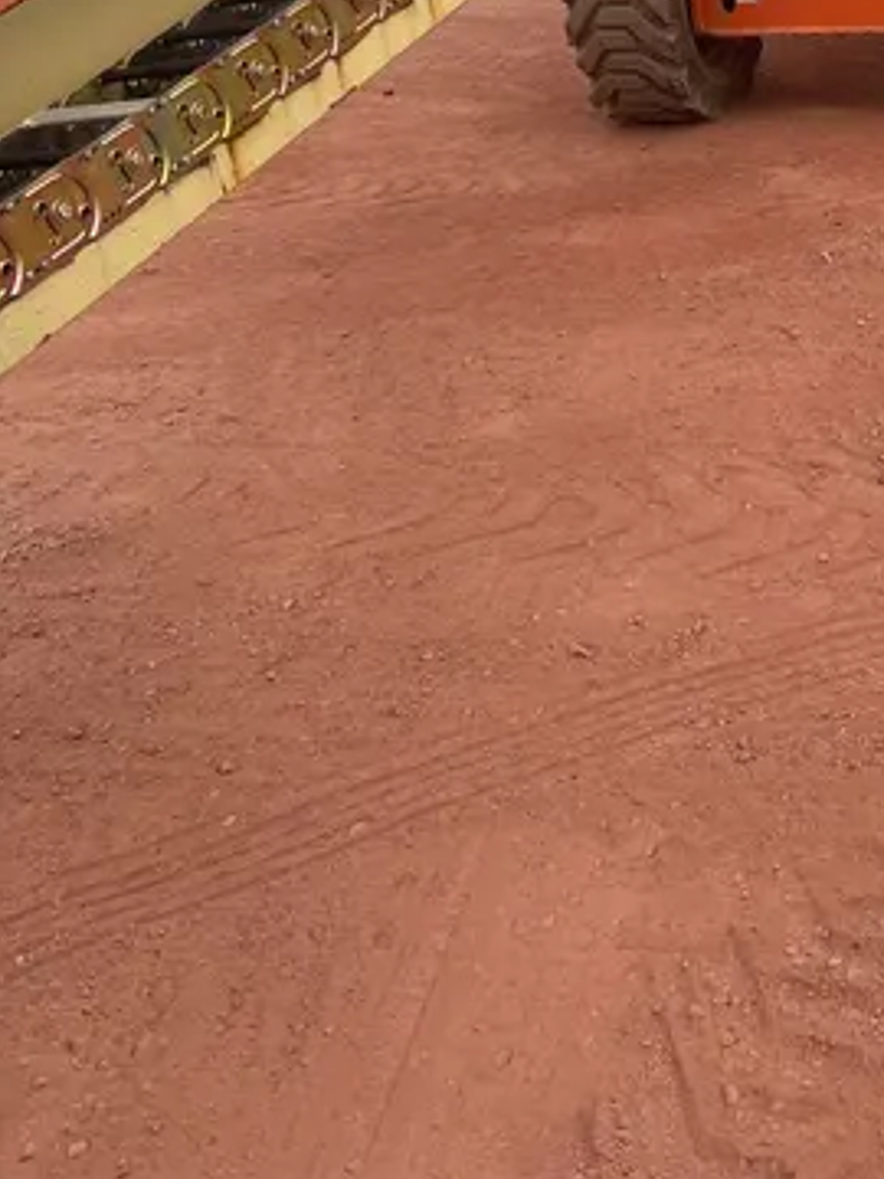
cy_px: -18
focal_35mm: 53
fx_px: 1805
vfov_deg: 33.0
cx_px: 897
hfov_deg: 26.0
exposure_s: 1/3650
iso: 50
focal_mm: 5.96
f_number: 1.6
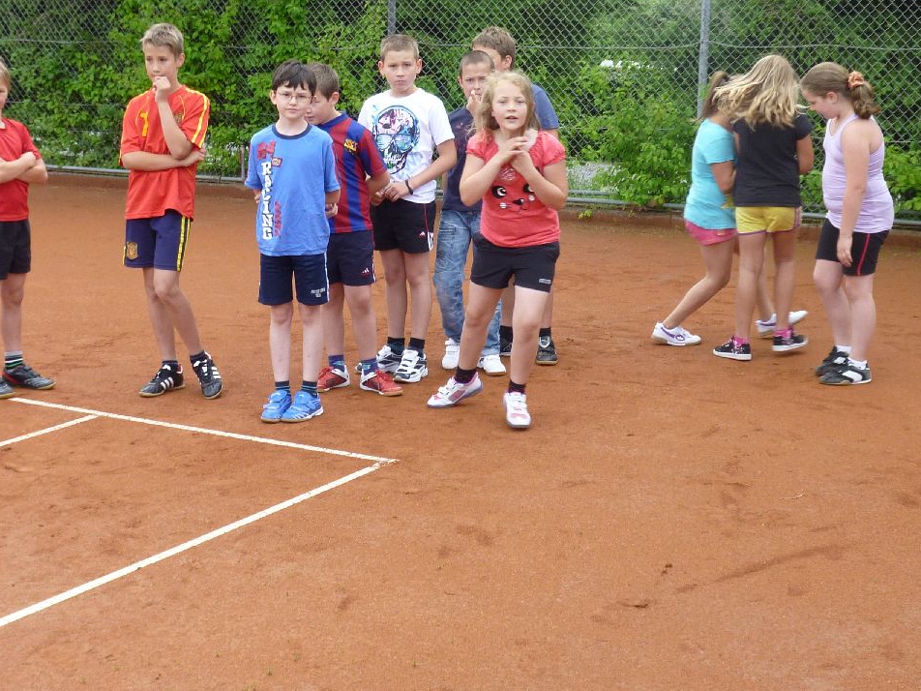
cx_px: 365
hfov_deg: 30.6
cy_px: 260
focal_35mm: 63
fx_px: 1676
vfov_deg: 23.2
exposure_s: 1/80
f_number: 4
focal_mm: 7.2
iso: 100
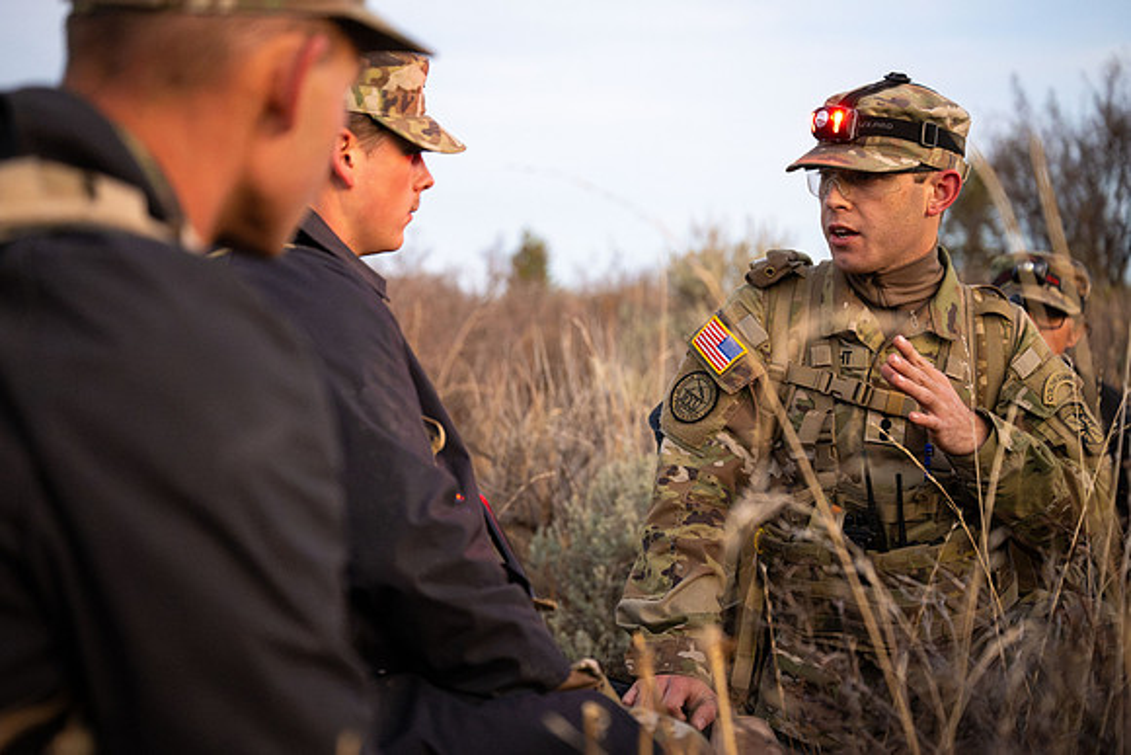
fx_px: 1832
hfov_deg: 34.3
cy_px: 315
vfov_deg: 23.3
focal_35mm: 58
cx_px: 549
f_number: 2.8
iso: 5000
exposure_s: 1/125
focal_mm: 50
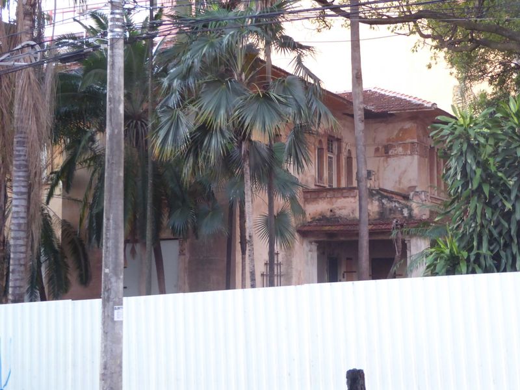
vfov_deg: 22.6
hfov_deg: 29.8
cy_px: 195
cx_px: 260
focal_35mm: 65
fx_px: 976
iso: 400
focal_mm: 10.9
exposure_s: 1/5
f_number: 4.3
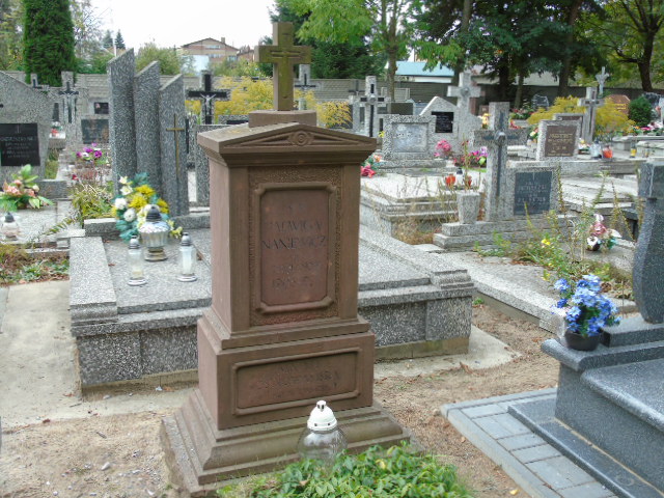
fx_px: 652
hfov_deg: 54.0
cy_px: 249
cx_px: 332
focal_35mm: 34
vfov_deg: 41.8
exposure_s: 1/100
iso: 80
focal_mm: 6.1
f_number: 3.8
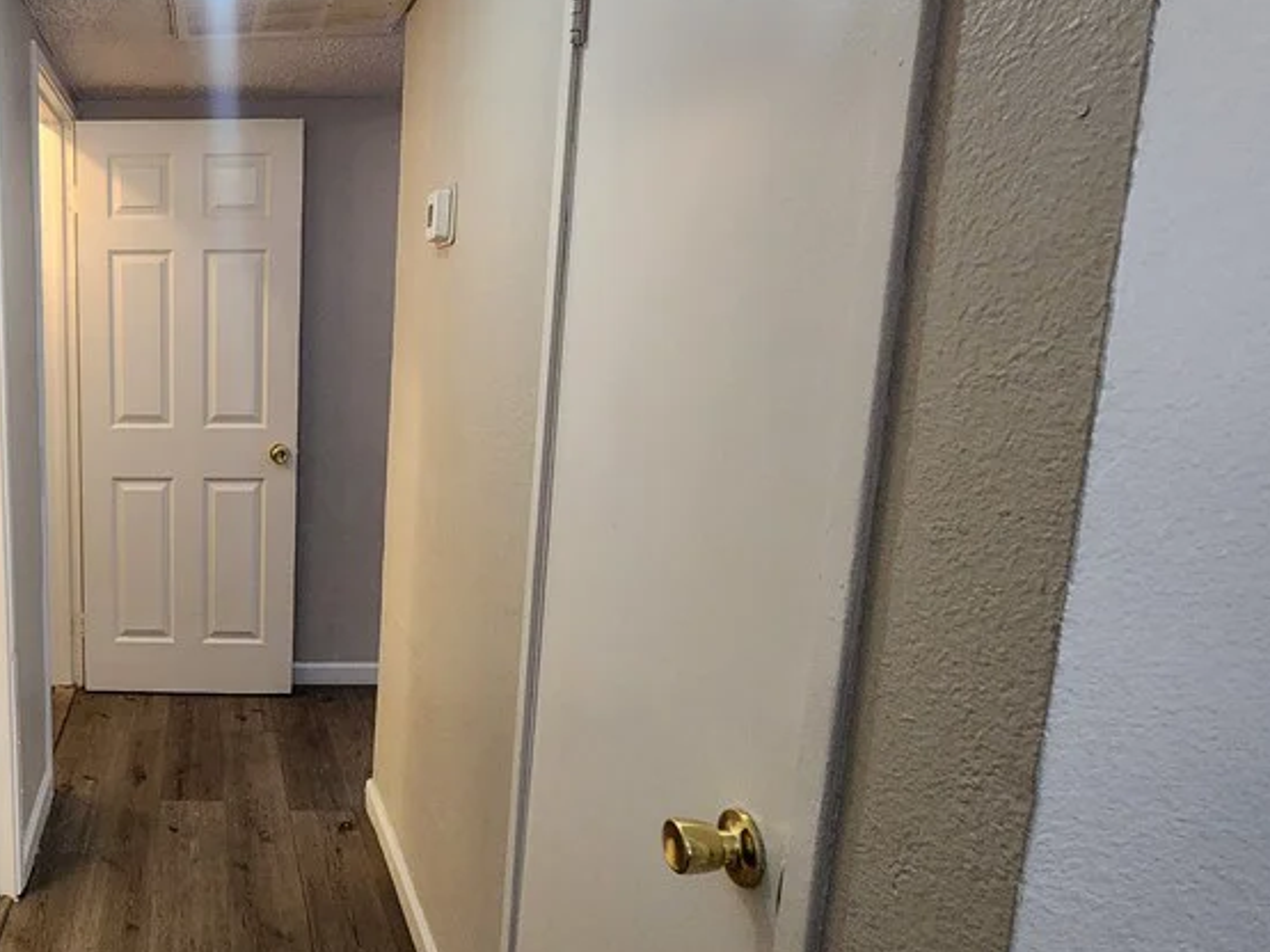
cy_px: 469
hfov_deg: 62.1
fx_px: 880
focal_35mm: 24
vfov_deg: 56.8
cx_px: 167
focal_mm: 2.2
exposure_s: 1/60
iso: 400
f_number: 2.2
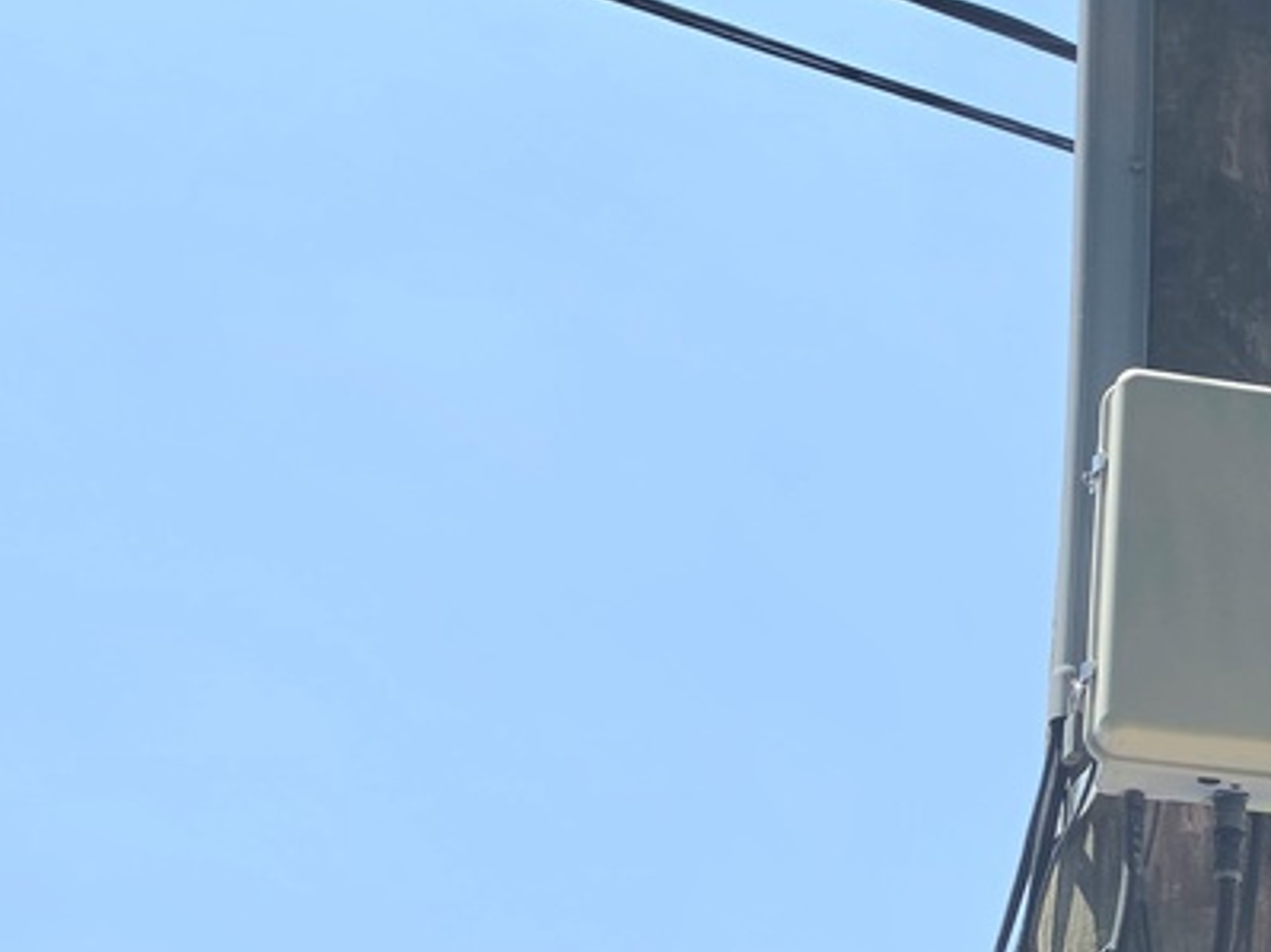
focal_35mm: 83
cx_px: 1599
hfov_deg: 21.5
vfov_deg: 17.2
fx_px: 3047
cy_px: 1044
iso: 64
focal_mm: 6.5
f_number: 1.4
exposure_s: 1/10000
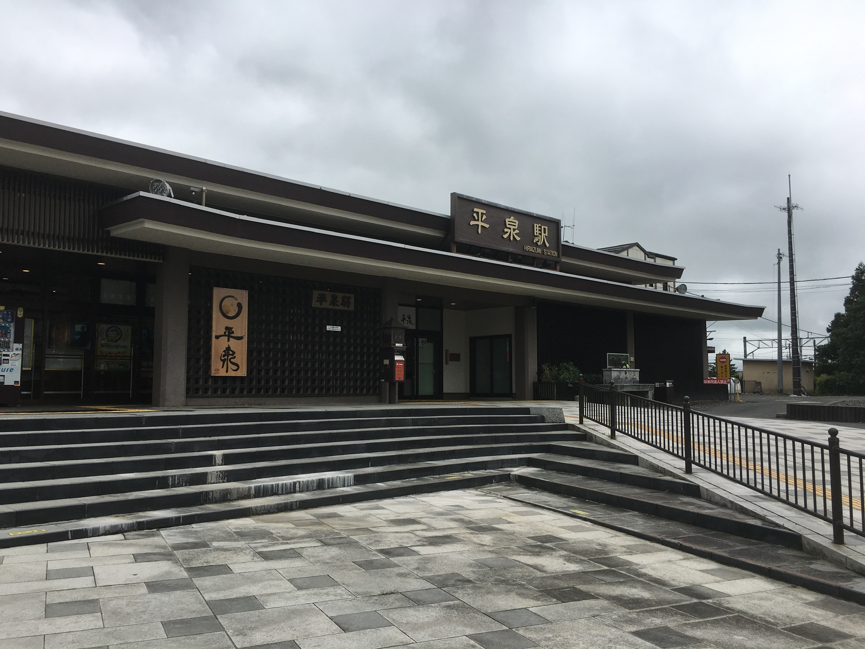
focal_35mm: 29
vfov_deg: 48.2
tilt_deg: +5.6
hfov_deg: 61.7
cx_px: 432
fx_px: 725
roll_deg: -0.5
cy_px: 324
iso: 25
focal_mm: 4.15
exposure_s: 1/2747
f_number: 2.2
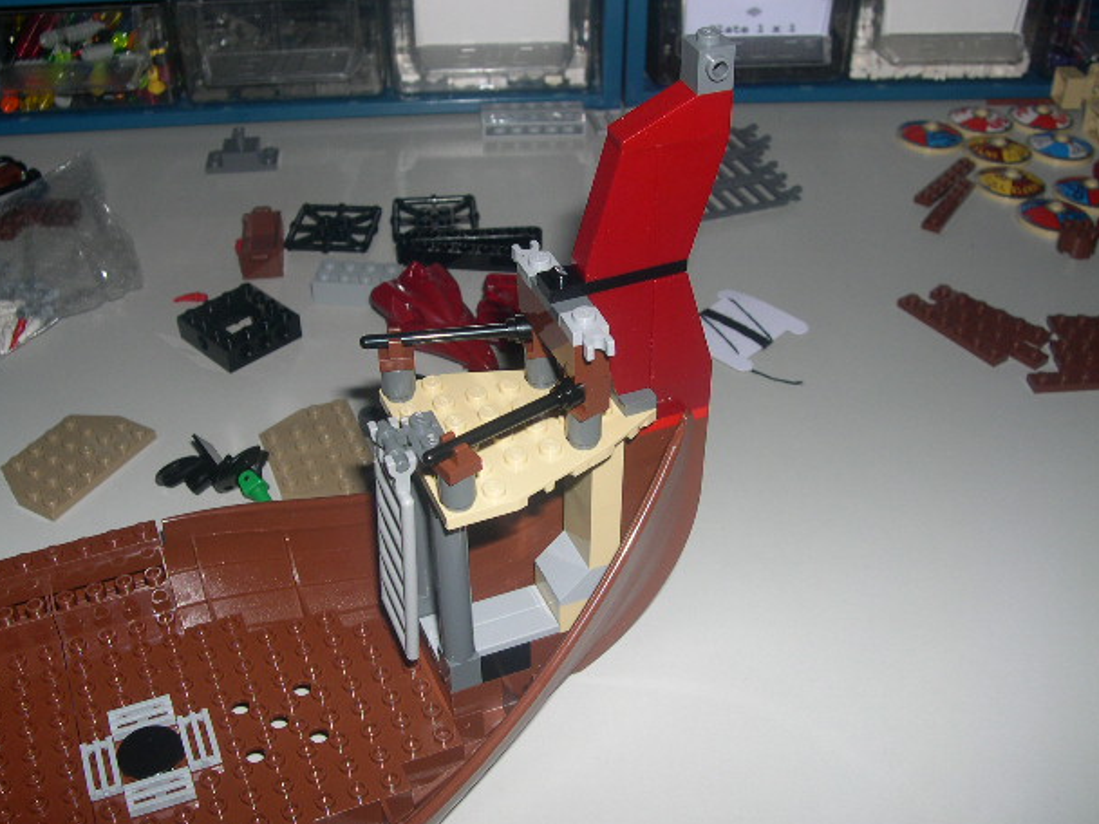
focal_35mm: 40
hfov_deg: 46.8
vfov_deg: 36.0
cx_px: 528
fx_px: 1270
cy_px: 403
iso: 100
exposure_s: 1/60
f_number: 7.6
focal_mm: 8
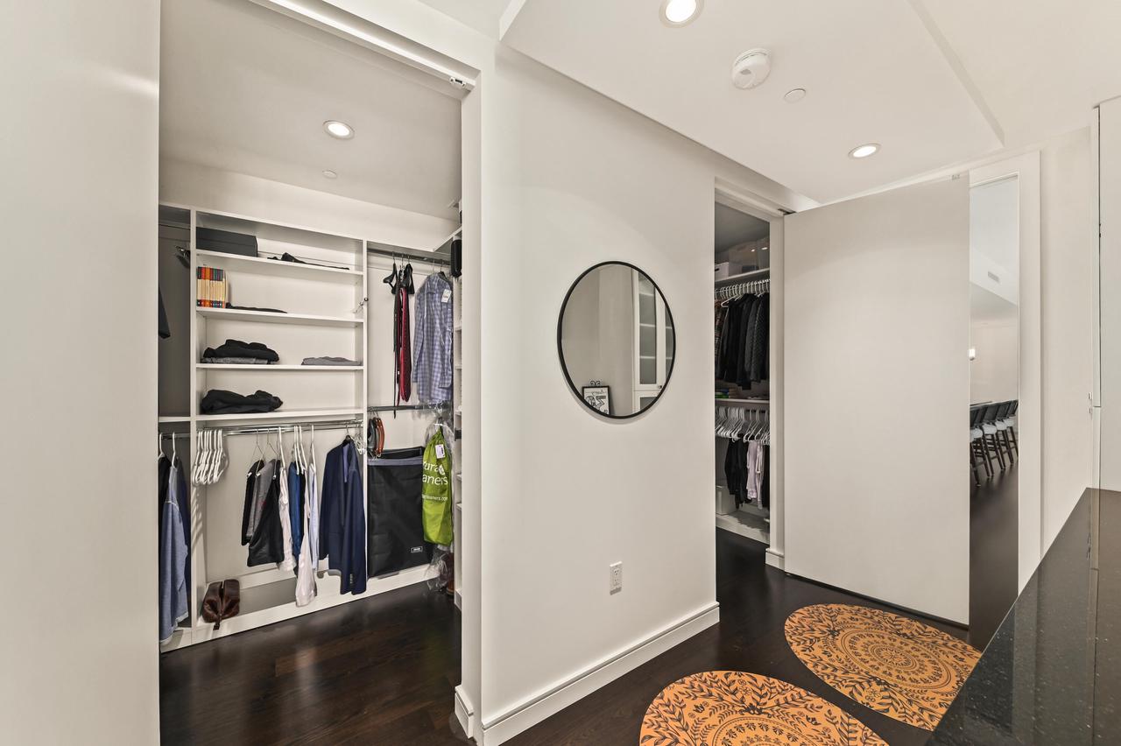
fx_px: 405
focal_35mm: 13
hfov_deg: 108.4
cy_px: 373
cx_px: 560
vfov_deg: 85.4
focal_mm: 13
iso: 320
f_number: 8
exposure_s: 2
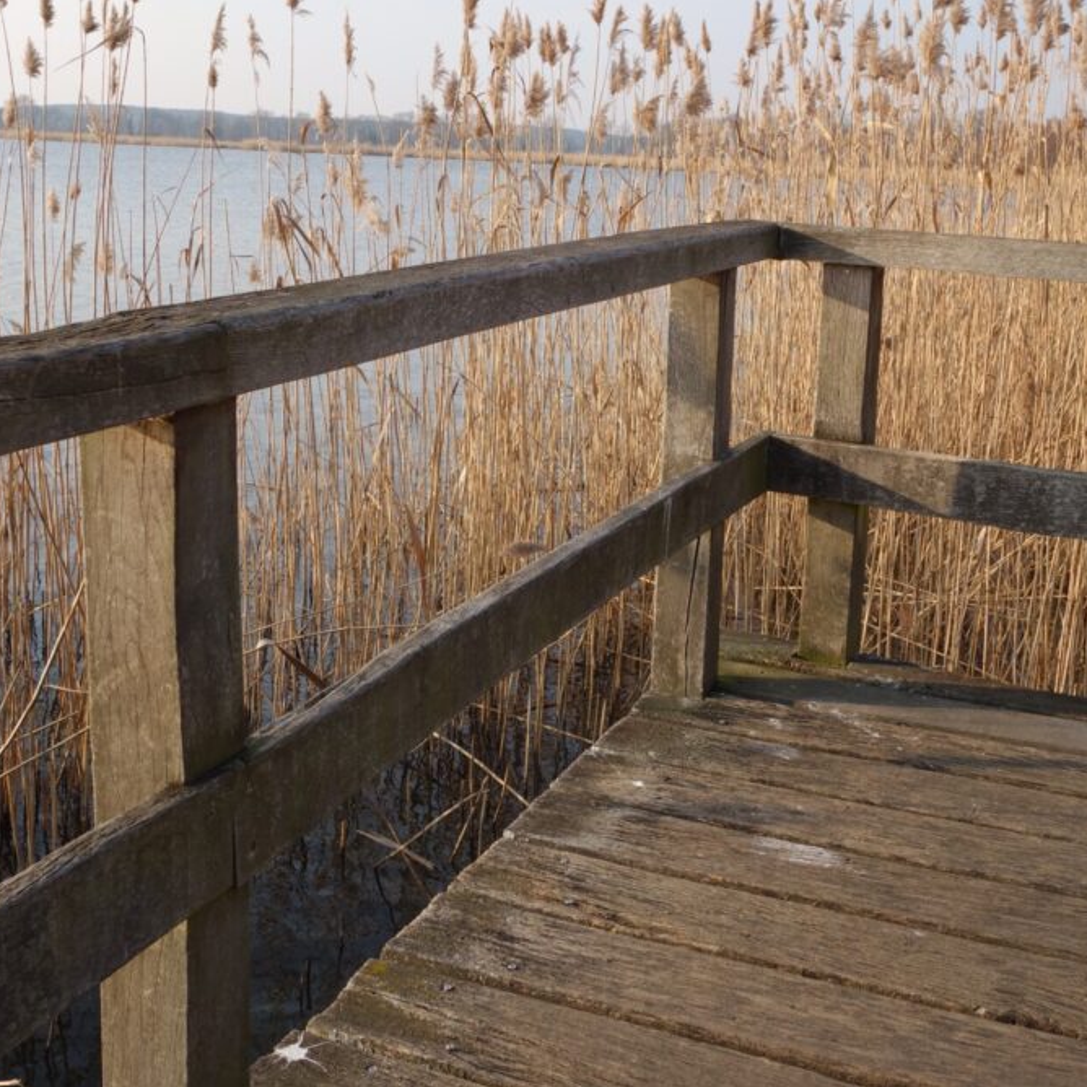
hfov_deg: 39.2
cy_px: 439
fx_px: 1528
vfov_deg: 39.0
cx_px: 538
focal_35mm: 43
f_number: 5.6
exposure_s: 1/200
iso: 125
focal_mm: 12.32
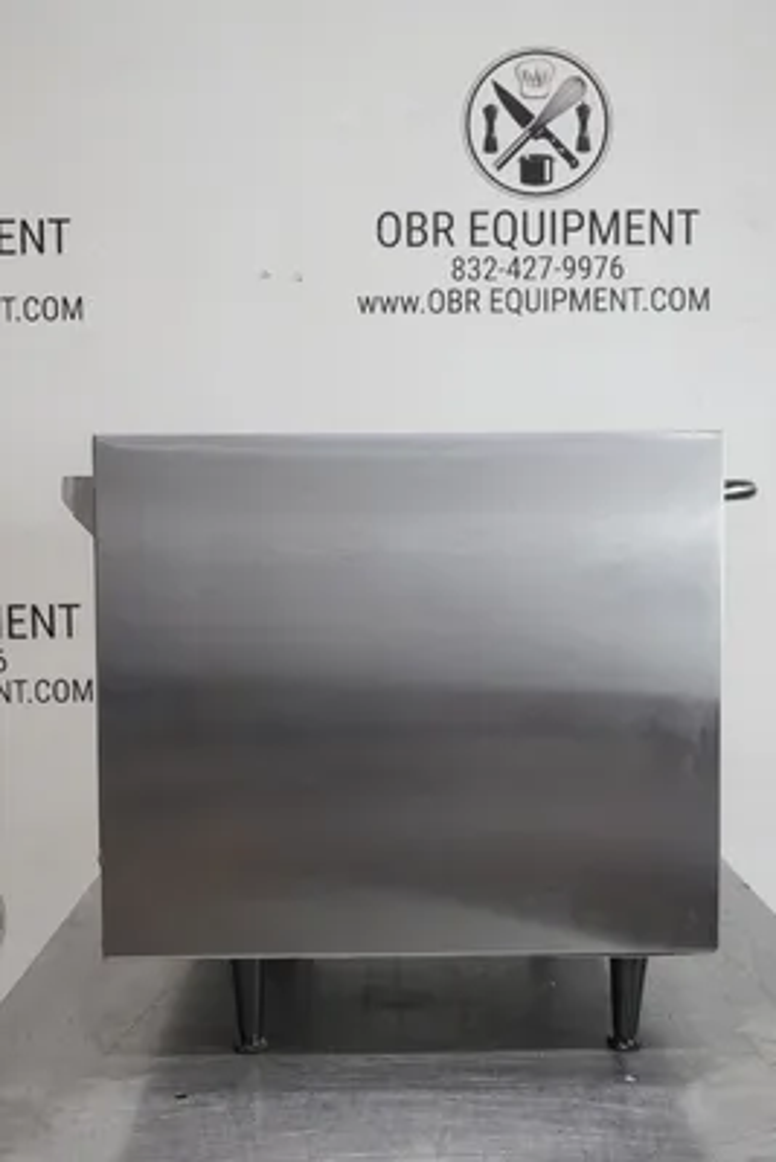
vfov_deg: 48.4
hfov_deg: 33.4
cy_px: 581
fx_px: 1292
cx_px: 388
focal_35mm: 40
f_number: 4
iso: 500
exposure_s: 1/40
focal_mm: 14.69
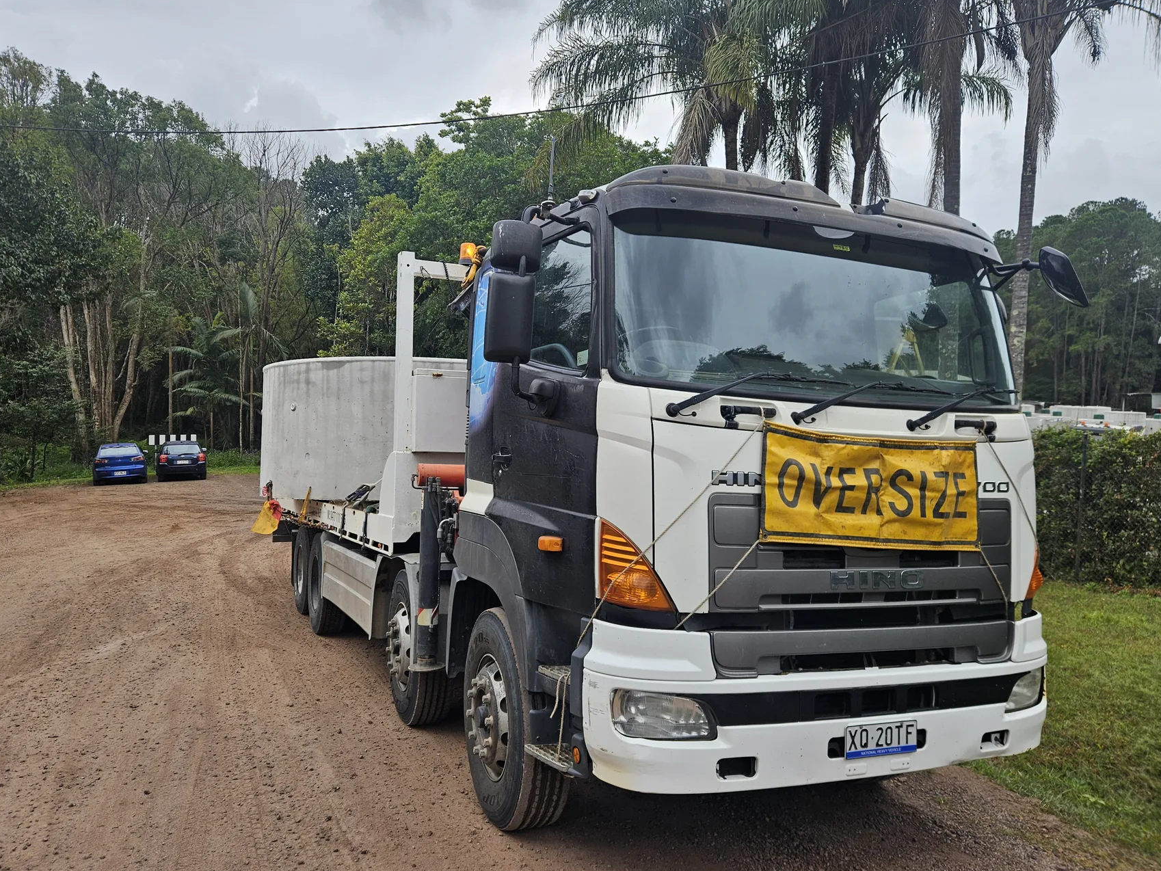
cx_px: 552
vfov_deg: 53.1
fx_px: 872
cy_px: 433
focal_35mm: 26
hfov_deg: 67.3
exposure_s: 1/387
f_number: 1.8
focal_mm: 5.4
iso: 25
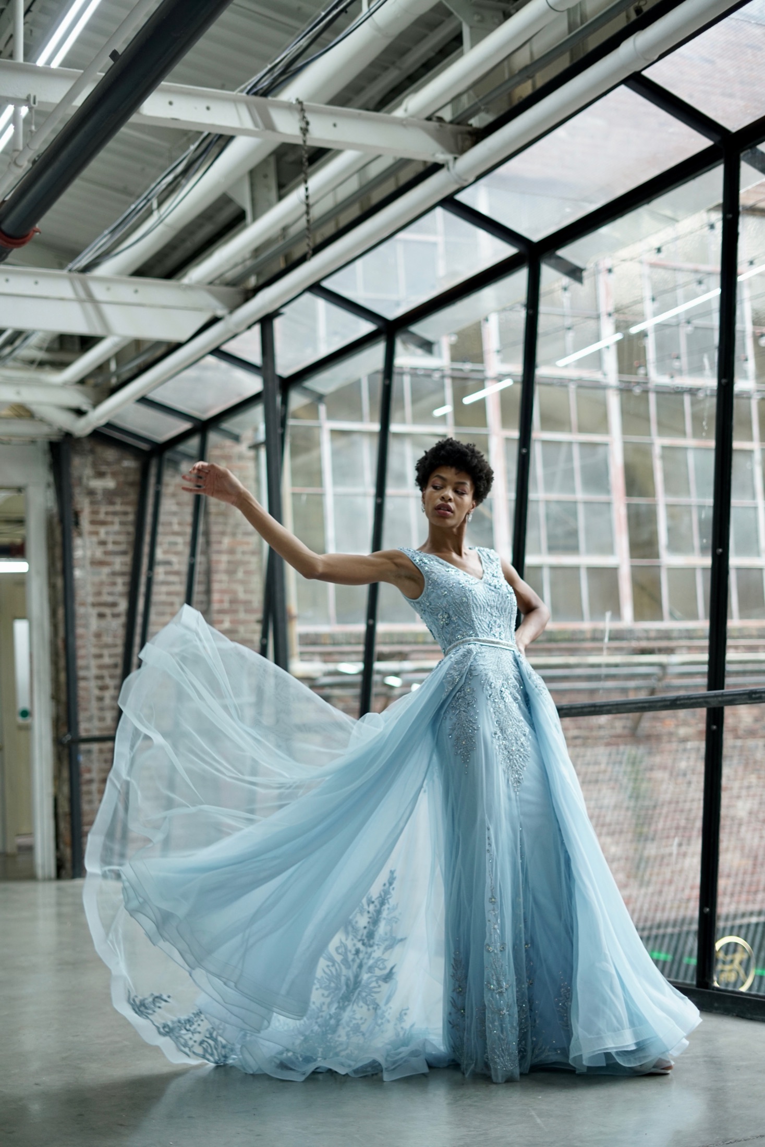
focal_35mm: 50
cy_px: 574
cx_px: 382
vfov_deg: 39.6
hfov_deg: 27.0
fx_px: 1593
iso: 640
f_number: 1.8
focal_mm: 50
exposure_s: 1/250
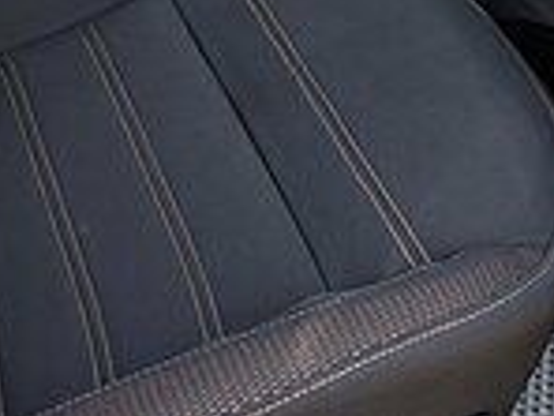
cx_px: 262
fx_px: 1424
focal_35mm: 89
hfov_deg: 22.0
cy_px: -347
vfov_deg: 14.5
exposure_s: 1/243
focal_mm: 6.76
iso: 160
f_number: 1.78
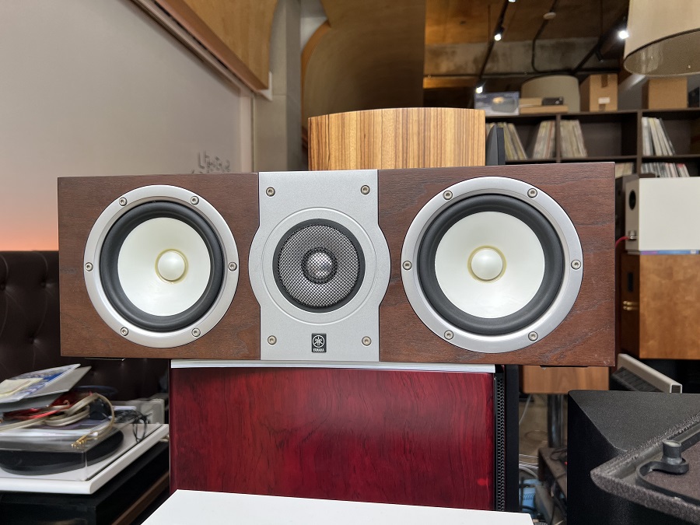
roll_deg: +0.5
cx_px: 350
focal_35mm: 26
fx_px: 526
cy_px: 262
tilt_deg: -2.0
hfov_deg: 67.3
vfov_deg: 53.1
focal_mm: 5.7
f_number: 1.5
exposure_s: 1/120
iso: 40
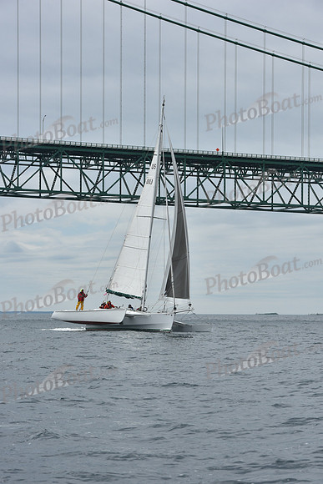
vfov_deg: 17.6
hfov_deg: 11.8
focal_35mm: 116
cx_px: 162
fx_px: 1560
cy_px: 242
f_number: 11
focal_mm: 116
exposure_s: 1/800
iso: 250
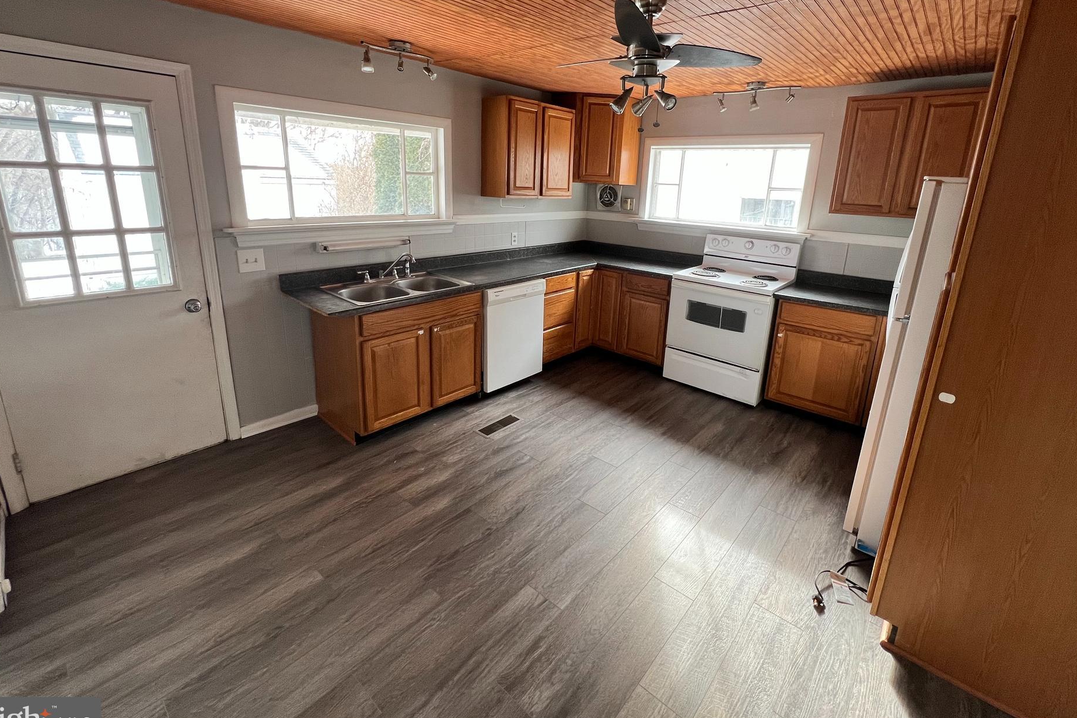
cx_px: 553
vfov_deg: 76.7
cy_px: 297
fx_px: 449
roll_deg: -2.6
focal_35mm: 15
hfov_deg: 100.4
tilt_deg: -15.4
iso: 100
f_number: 1.8
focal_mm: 1.57
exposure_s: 1/99
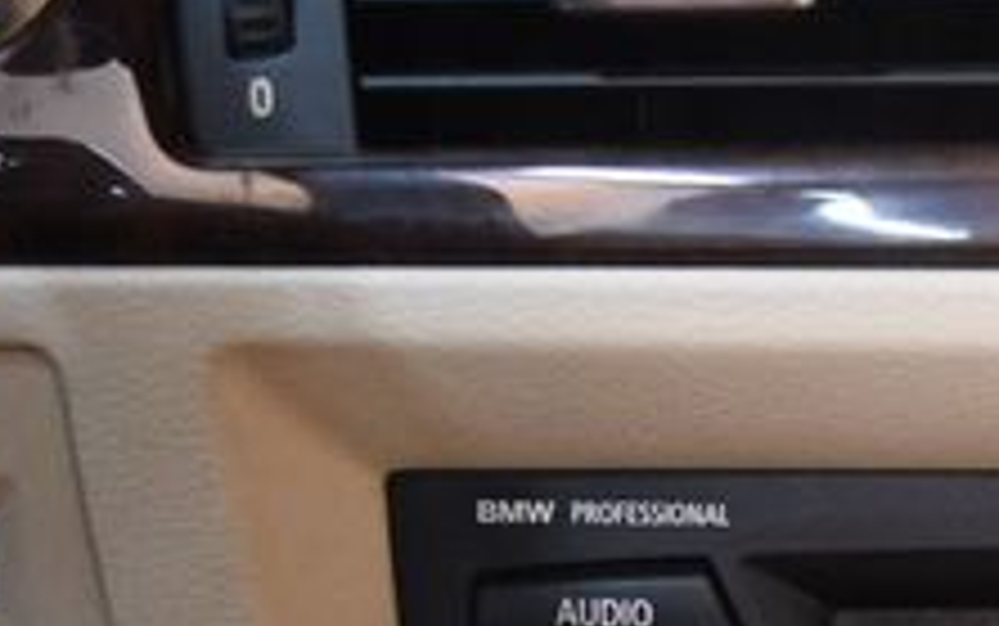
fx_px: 2642
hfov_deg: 19.7
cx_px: 1305
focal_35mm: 97
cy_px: 658
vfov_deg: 13.3
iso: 3600
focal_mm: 22
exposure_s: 1/60
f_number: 3.8
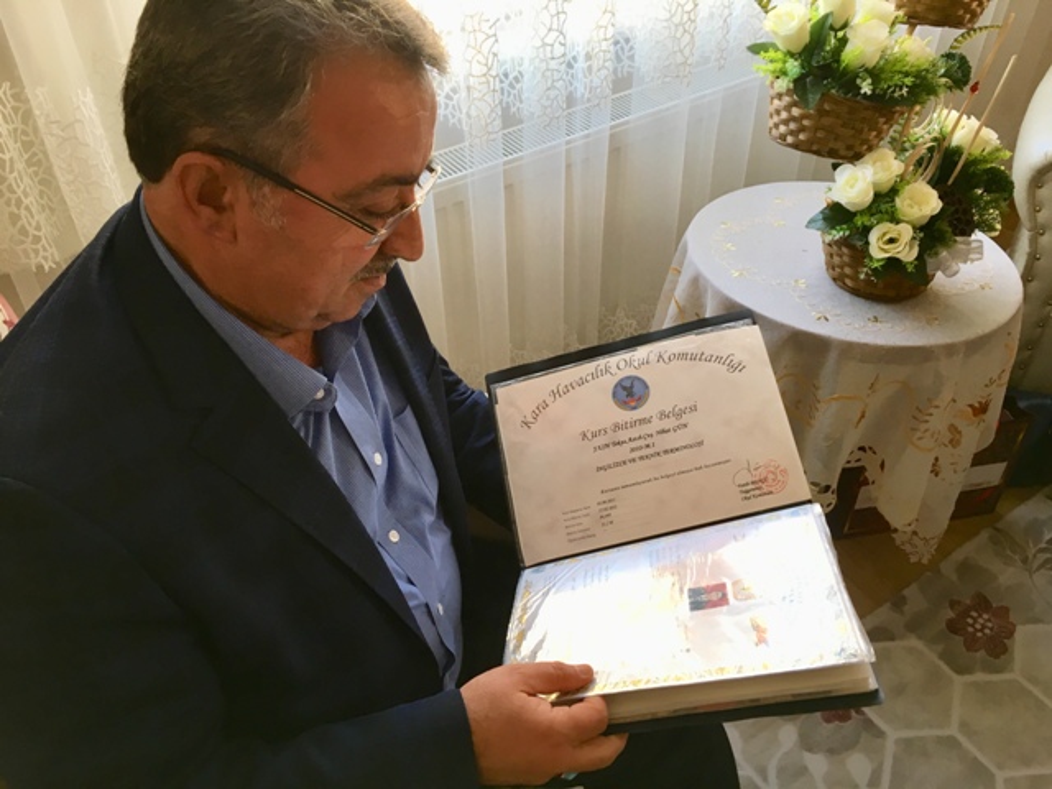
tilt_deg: -41.0
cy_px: 394
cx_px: 526
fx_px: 881
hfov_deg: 61.7
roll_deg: +1.7
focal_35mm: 29
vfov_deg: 48.2
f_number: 2.2
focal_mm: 4.15
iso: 32
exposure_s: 1/33
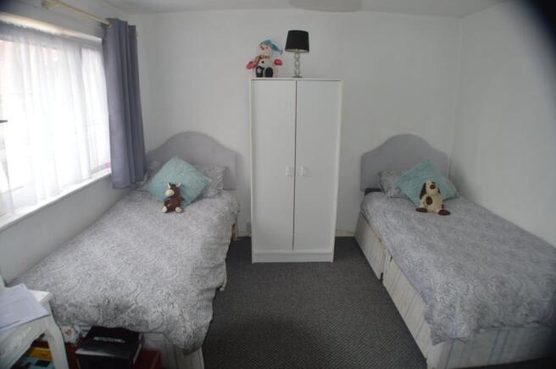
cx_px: 278
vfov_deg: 47.8
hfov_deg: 67.4
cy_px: 184
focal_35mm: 27
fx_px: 417
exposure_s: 1/125
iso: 220
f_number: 4
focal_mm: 18
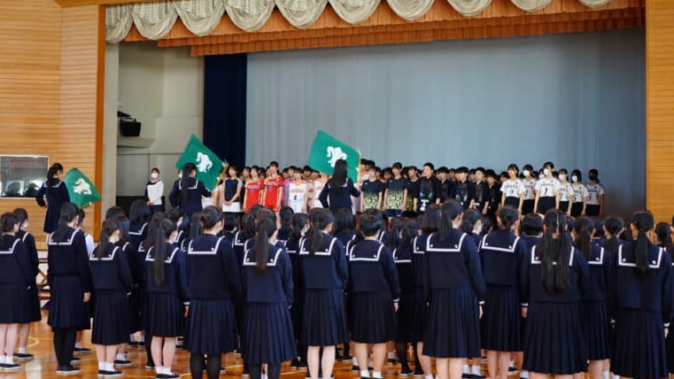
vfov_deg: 16.3
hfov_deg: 28.6
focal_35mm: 74
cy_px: 163
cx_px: 336
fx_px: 1322
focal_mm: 70
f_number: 4.5
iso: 1600
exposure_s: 1/100
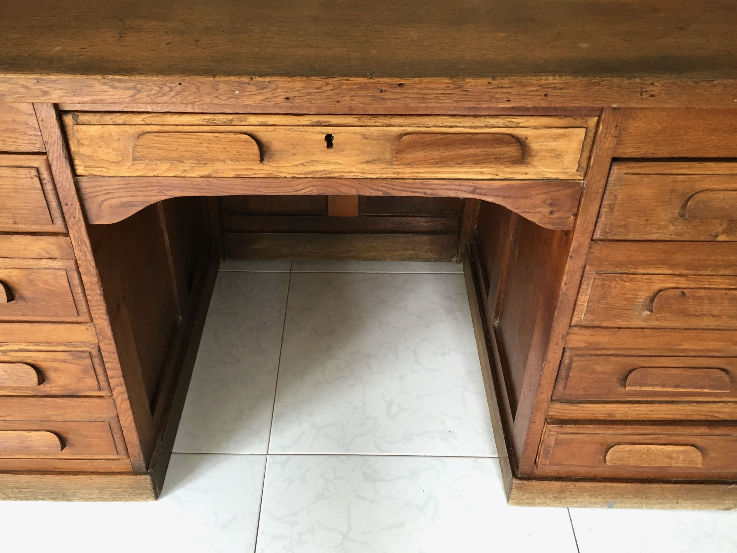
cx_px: 348
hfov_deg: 55.3
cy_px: 257
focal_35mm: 33
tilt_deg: -40.6
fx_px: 703
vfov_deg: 42.9
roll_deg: -0.9
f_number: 2.2
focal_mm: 4.15
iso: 100
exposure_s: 1/33
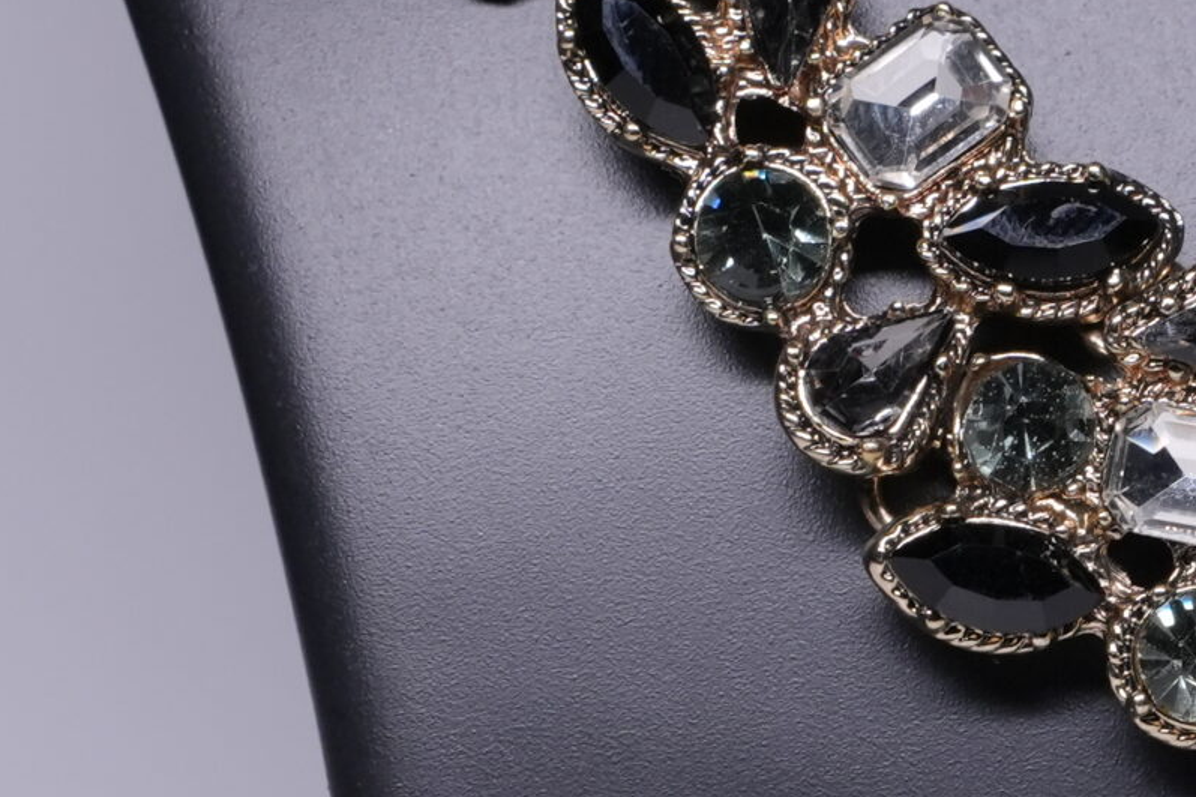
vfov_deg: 8.2
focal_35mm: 167
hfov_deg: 12.0
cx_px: 1556
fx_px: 5547
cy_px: 793
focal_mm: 35
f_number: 8
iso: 1000
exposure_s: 1/160
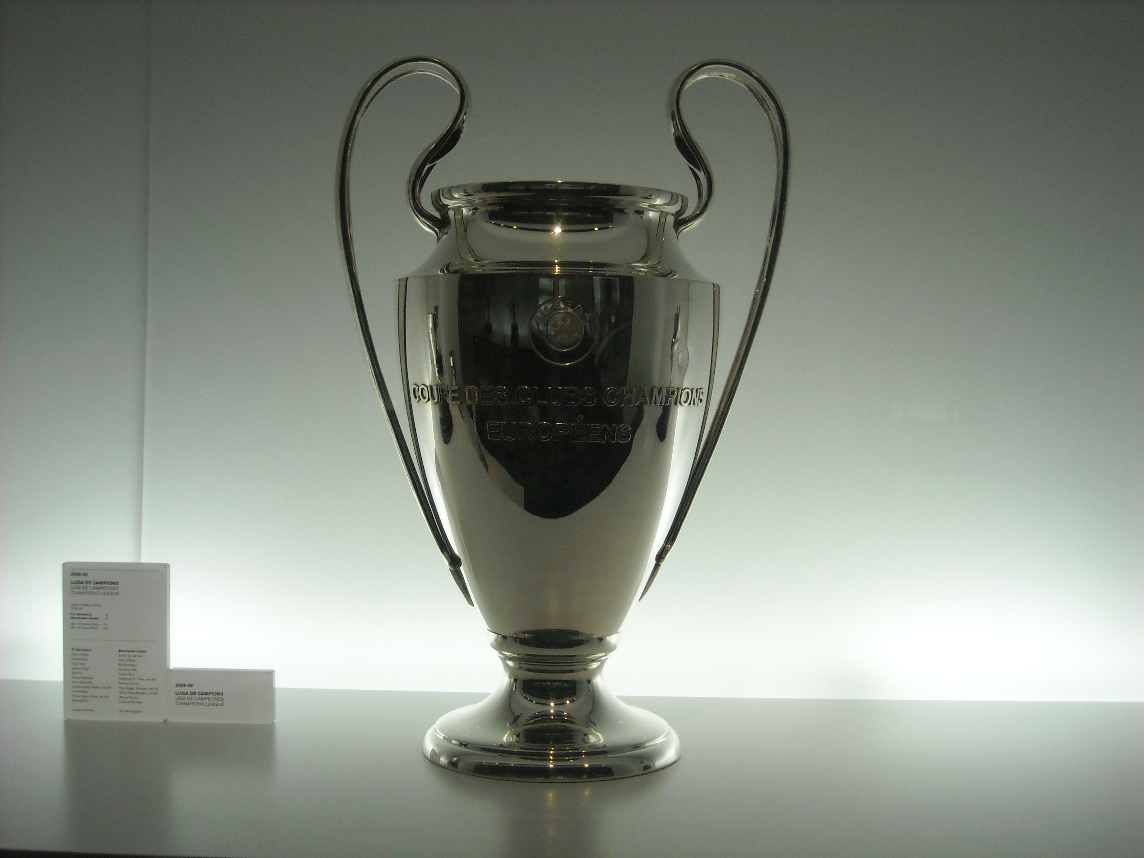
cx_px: 572
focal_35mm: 49
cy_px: 429
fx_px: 1619
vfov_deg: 29.7
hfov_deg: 38.9
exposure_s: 1/250
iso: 248
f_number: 3.2
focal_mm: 7.92
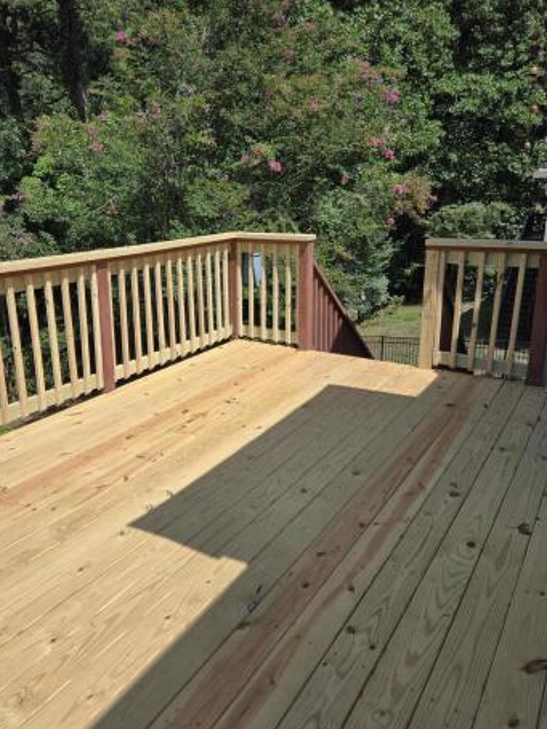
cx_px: 252
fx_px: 568
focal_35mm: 27
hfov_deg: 51.3
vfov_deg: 65.2
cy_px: 338
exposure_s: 1/1690
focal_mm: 5.4
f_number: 1.8
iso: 25
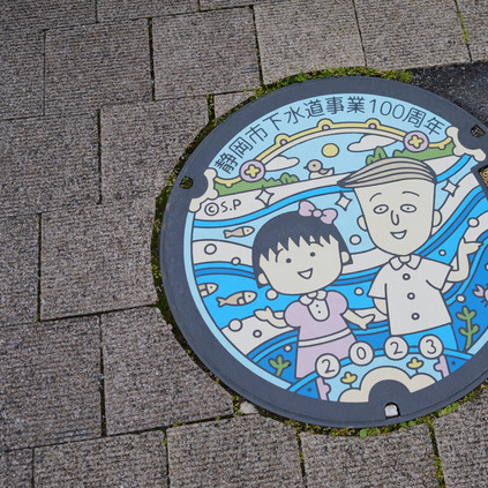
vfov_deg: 37.6
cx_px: 333
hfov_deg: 37.1
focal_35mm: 45
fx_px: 718
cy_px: 245
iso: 800
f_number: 2
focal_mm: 23
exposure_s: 1/900
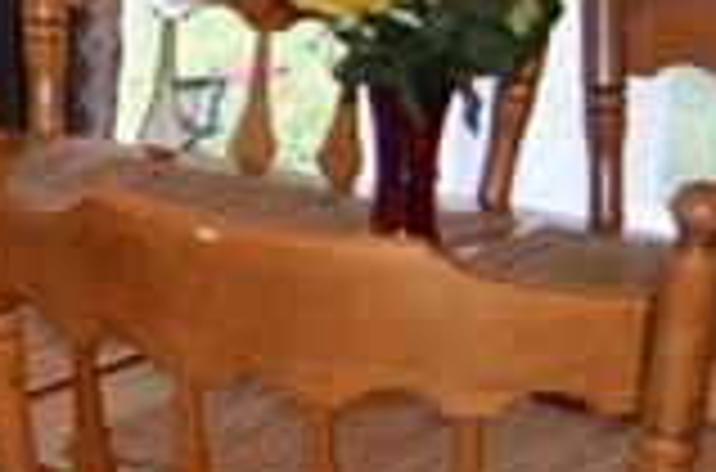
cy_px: -346
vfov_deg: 6.3
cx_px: -1036
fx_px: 4224
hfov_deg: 8.7
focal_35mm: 213
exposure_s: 1/60
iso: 400
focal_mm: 22
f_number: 4
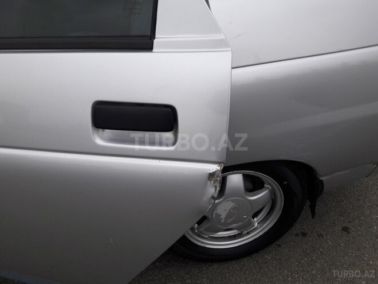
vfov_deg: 49.7
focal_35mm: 28
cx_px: 189
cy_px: 142
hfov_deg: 63.4
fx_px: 306
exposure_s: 1/259
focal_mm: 3.7
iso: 40
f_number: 1.9
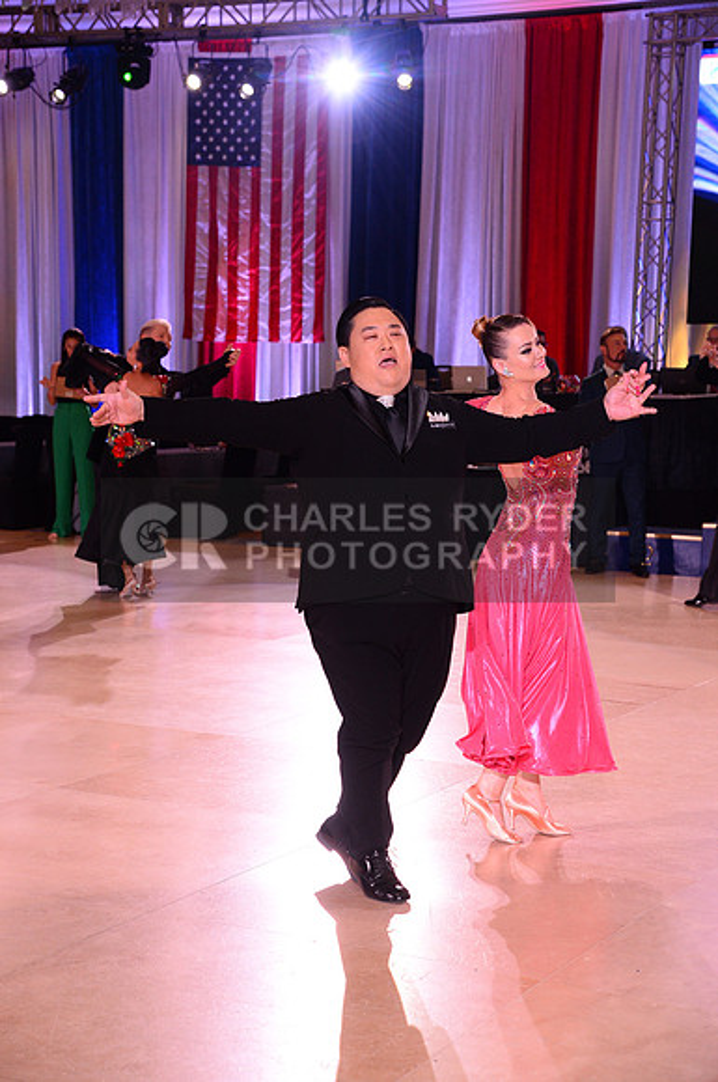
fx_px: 1980
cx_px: 359
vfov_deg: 30.6
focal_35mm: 66
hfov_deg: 20.6
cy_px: 541
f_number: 6.3
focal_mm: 66
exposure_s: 1/250
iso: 2500
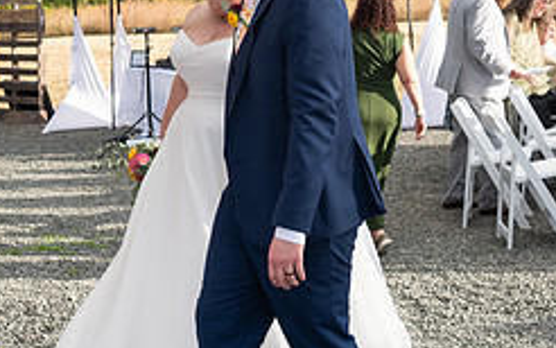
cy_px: 67
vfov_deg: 15.5
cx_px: 262
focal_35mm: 84
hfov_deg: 24.6
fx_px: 1273
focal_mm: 35
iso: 400
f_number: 4.5
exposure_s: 1/1600
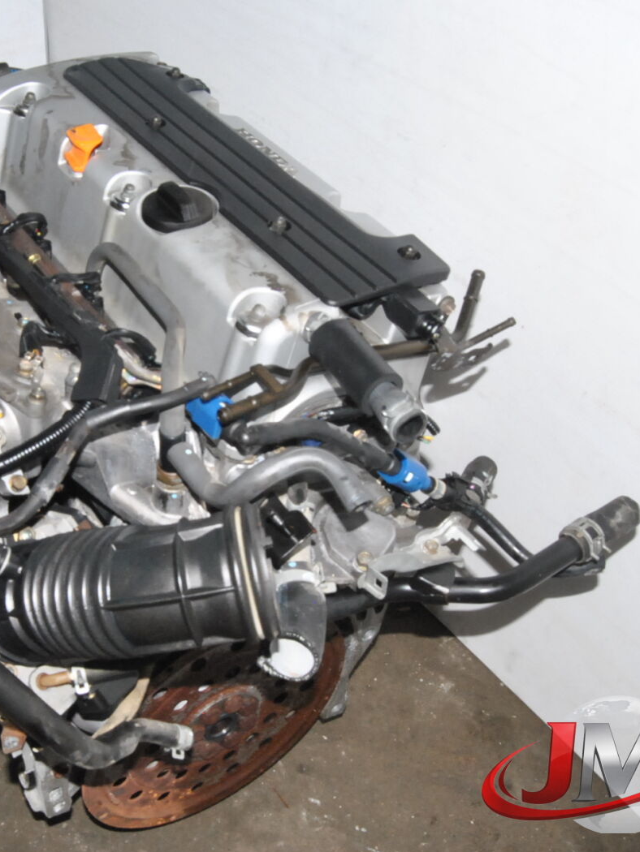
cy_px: 428
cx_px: 137
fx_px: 1084
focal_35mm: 44
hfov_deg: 32.1
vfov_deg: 42.9
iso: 800
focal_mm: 20
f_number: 18
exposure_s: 1/200
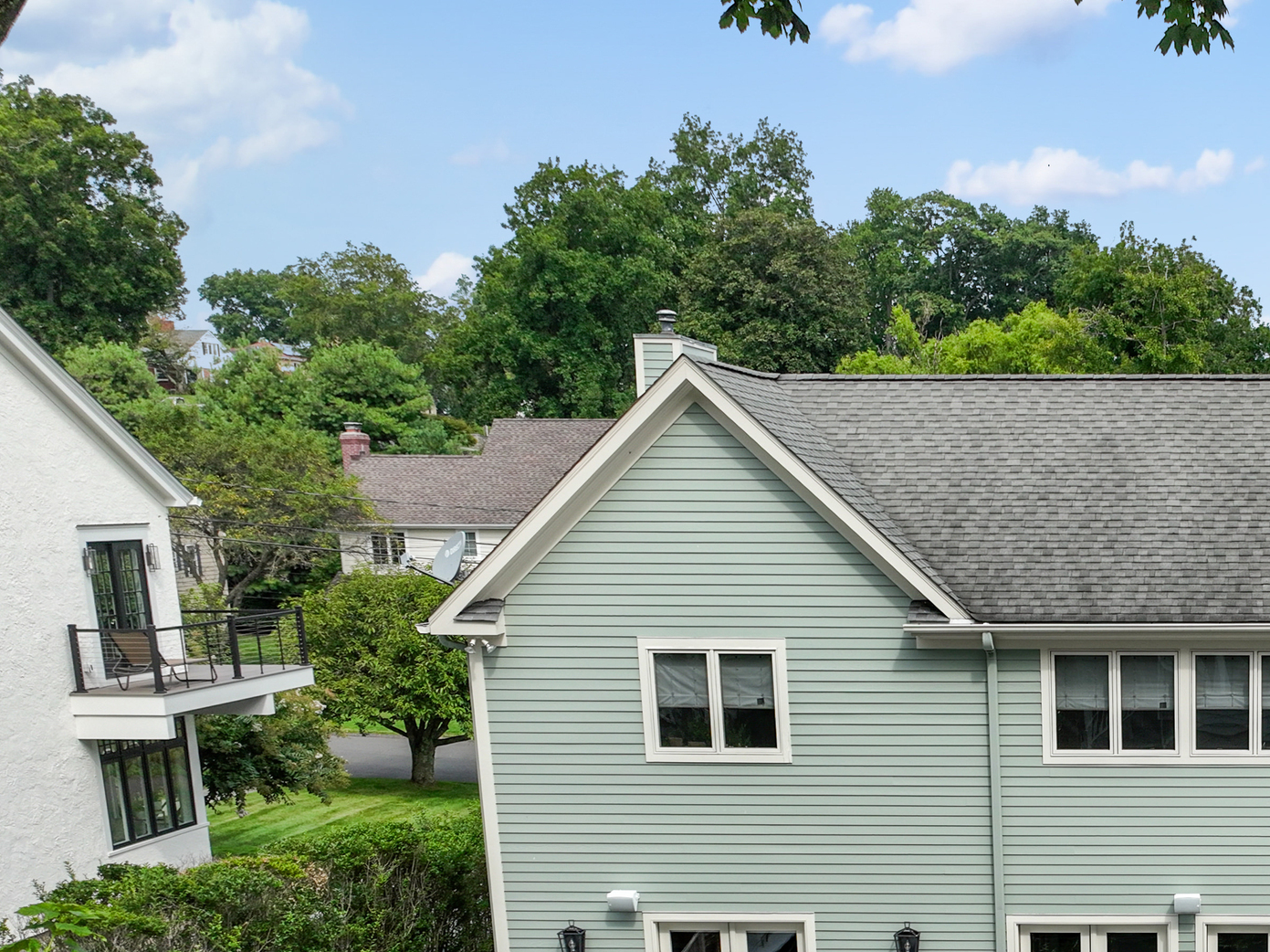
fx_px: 1944
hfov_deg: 33.6
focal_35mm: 53
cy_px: 1000
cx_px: 1215
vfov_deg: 25.8
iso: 110
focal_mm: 12.29
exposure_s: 1/1600
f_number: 2.8
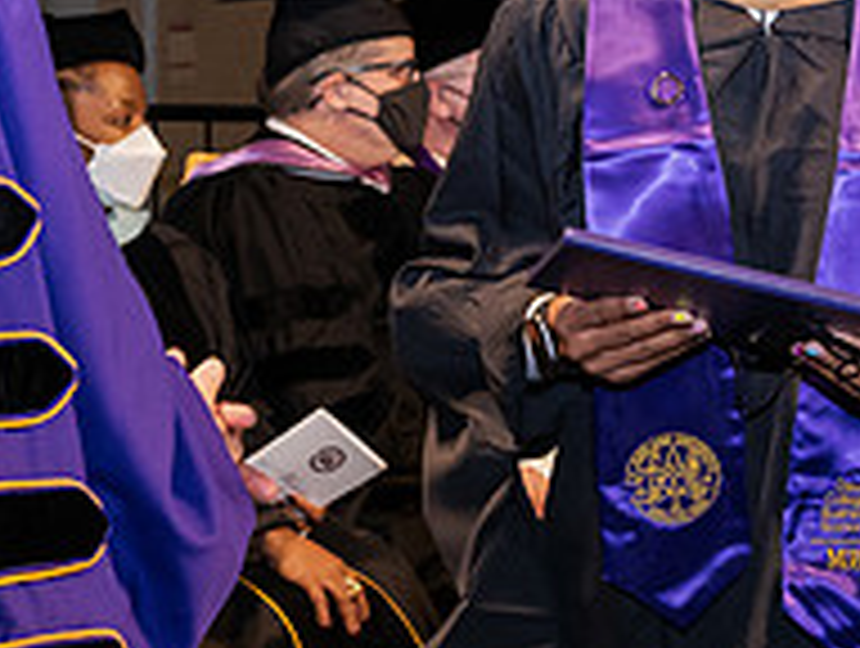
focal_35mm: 169
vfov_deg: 8.8
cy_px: 74
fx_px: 4207
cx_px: 315
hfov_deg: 11.7
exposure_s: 1/200
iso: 1600
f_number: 6.3
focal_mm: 58
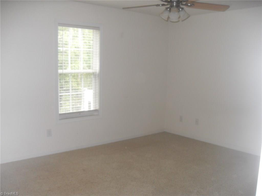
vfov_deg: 41.8
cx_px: 131
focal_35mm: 34
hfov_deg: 54.0
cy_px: 98
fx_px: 257
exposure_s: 1/45
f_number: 2.8
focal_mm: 6.3
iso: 100
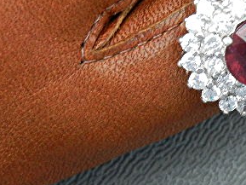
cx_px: 254
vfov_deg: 6.2
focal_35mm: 241
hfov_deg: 8.2
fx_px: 1713
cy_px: 65
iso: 200
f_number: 4.1
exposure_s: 1/6.7
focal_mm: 12.2
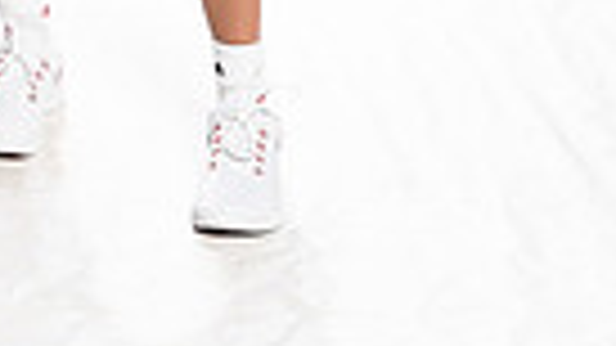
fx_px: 2809
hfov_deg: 12.3
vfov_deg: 6.6
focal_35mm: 172
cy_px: -589
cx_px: -31
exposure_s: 1/250
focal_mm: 50
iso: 320
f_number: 8
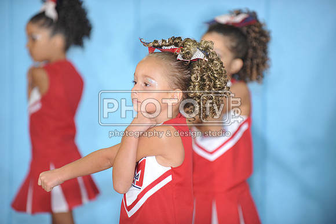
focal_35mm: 200
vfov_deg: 6.9
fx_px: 1866
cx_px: 168
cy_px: 112
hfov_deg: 10.3
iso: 500
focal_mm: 200
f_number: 2.8
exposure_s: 1/125
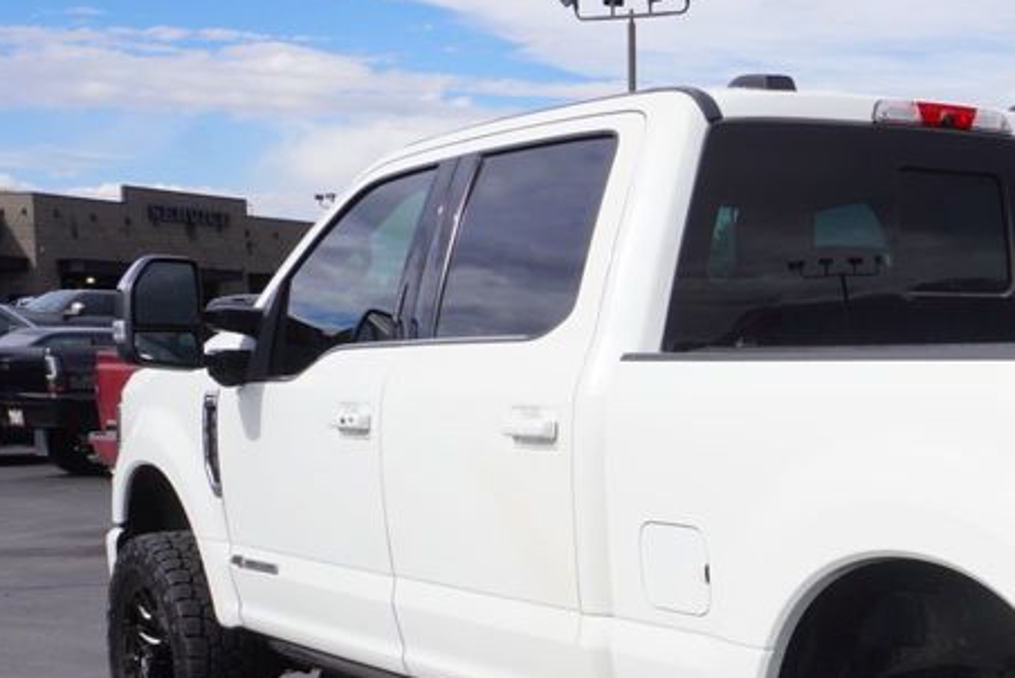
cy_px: 649
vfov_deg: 19.6
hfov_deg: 27.8
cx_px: 1033
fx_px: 1918
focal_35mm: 68
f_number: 10
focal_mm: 20
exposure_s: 1/160
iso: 100
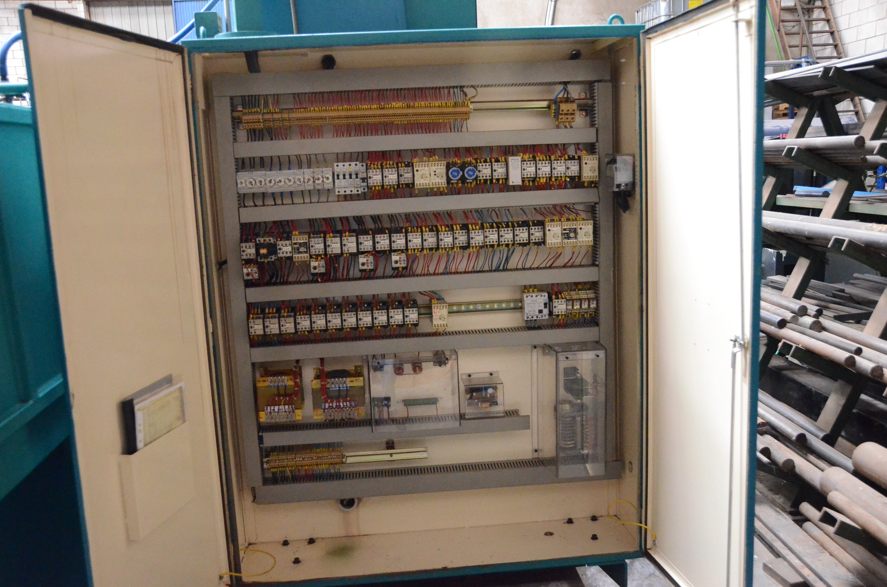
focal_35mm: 33
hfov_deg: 57.3
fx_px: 811
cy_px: 294
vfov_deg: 39.8
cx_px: 444
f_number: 3.8
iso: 6400
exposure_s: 1/200
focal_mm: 22
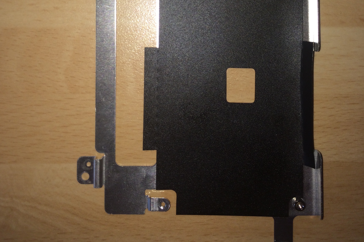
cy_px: 2
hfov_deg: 47.4
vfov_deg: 30.4
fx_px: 415
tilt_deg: -88.7
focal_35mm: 41
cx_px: 180
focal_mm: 4.15
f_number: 2.2
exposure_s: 1/354
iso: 32
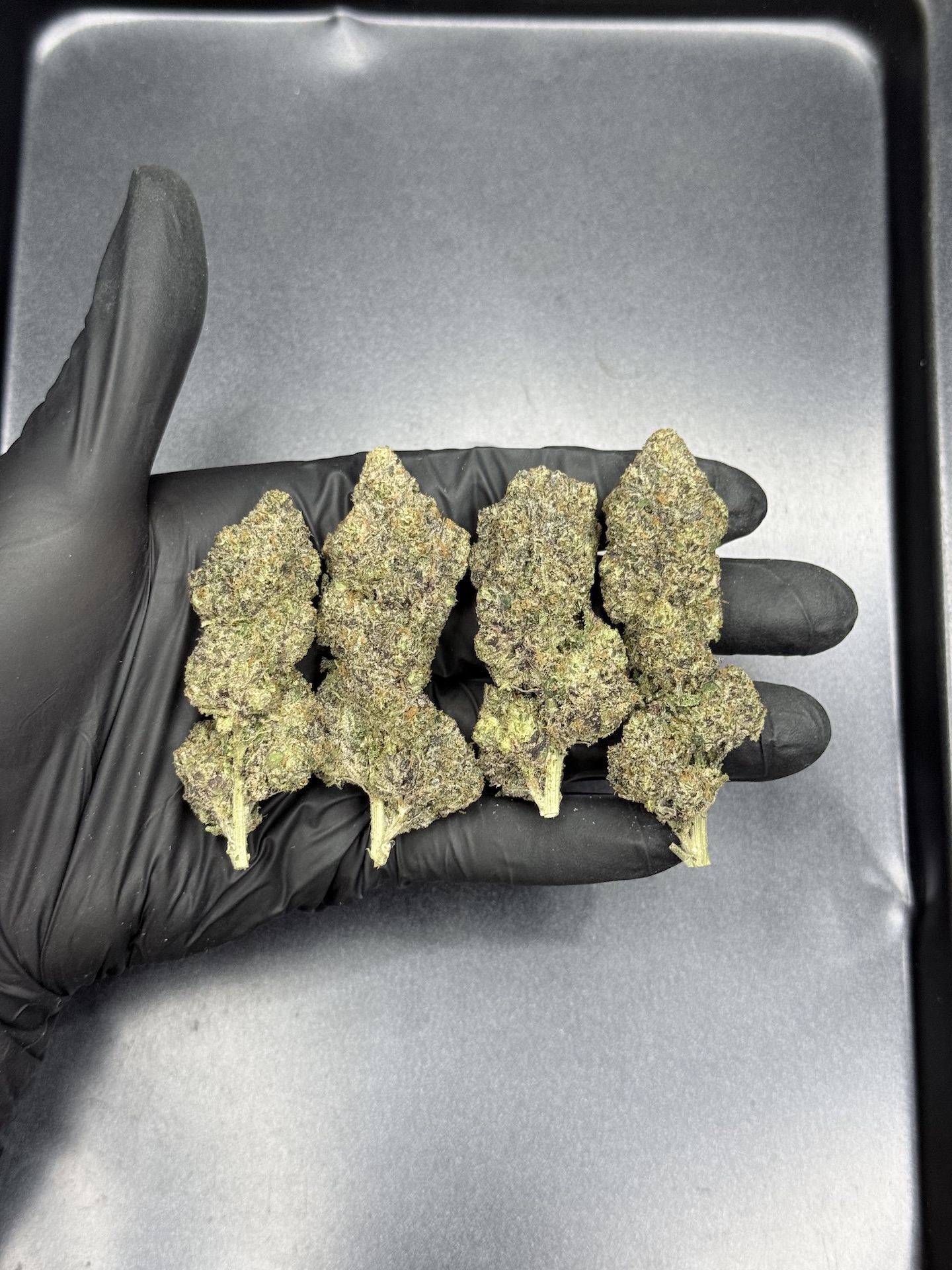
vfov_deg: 39.7
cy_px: 635
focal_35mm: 48
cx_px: 476
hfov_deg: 30.3
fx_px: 1760
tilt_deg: -76.6
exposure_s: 1/50
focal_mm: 6.76
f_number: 1.78
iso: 125
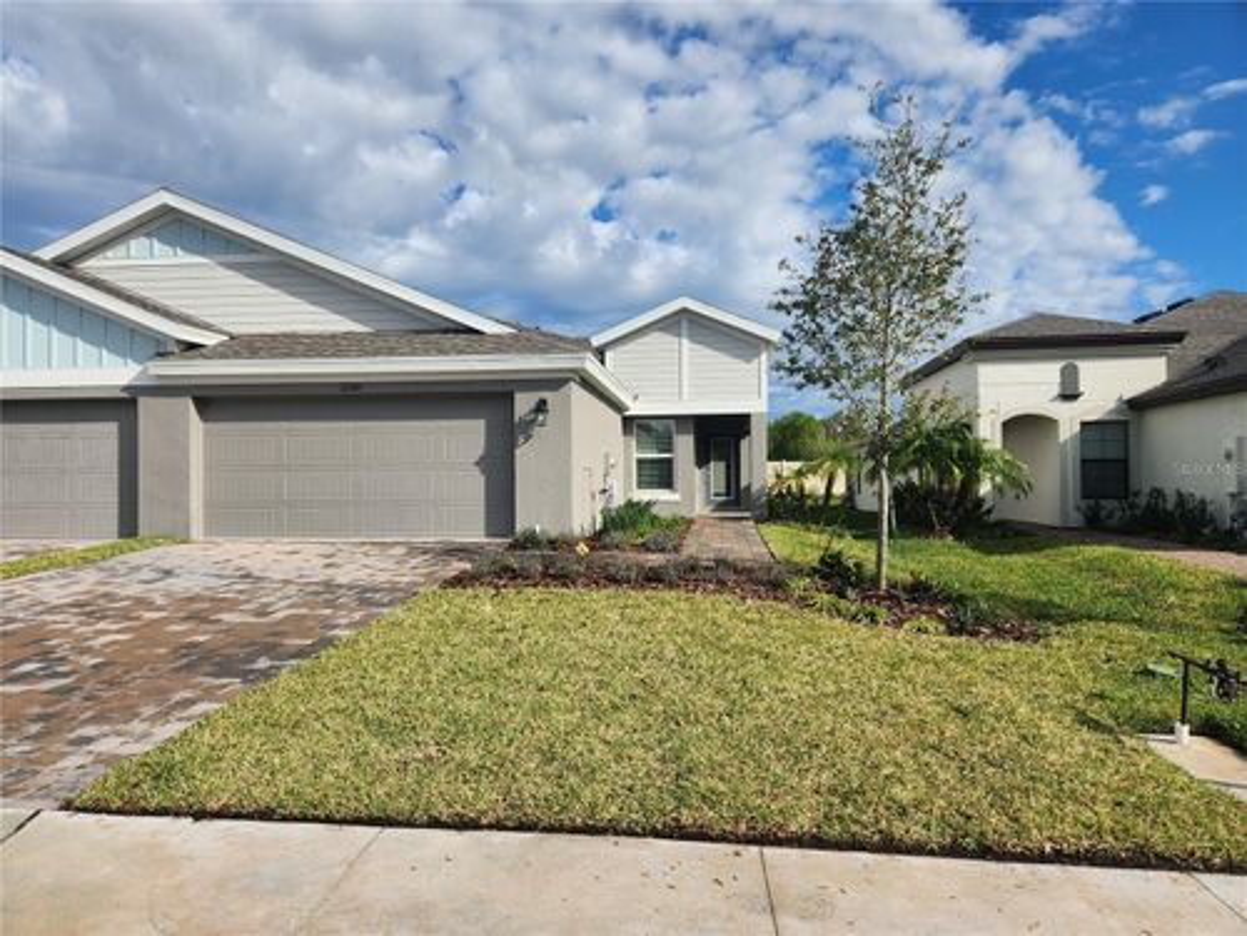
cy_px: 468
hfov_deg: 73.9
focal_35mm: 23
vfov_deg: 58.9
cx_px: 624
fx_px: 829
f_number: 1.8
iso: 20
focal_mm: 5.4
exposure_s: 1/2060
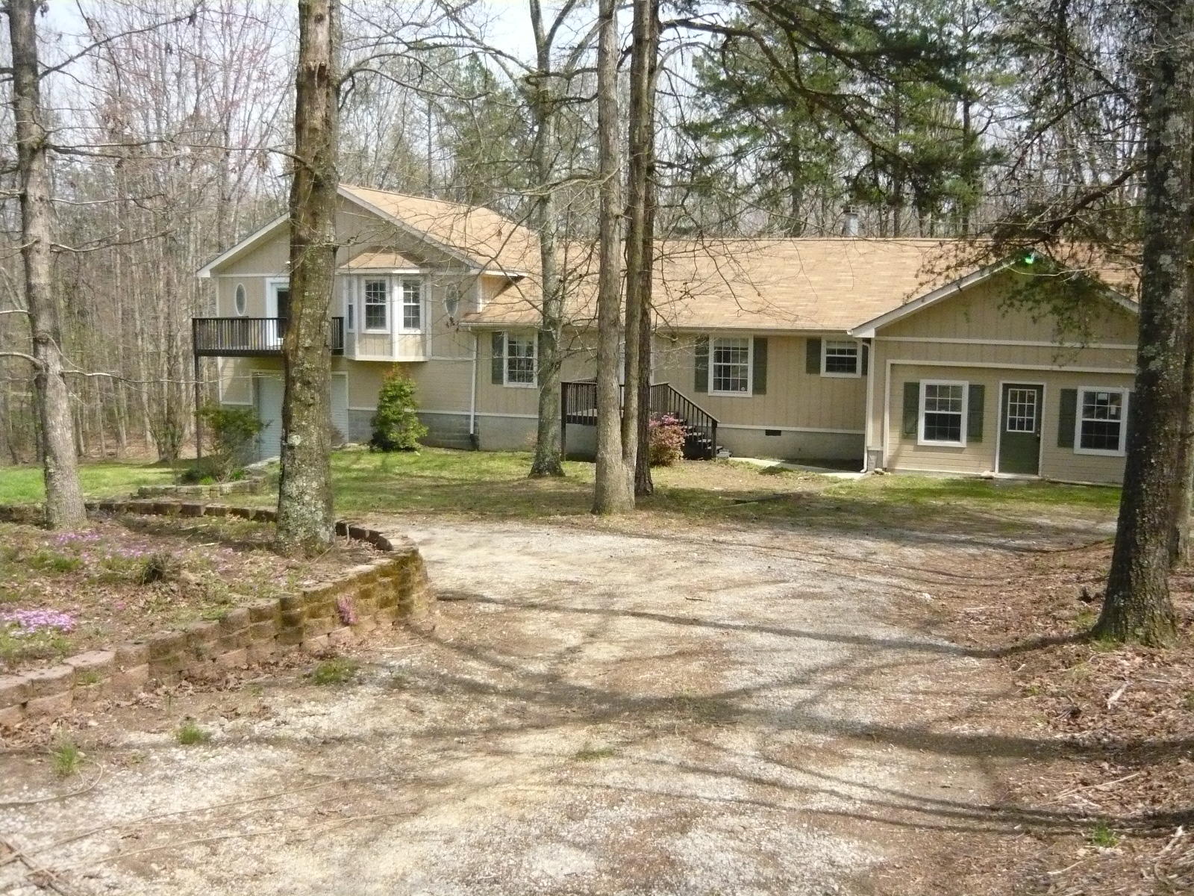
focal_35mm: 33
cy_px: 448
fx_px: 1138
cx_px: 597
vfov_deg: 42.9
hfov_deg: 55.4
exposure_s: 1/640
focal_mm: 5.5
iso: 800
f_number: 8
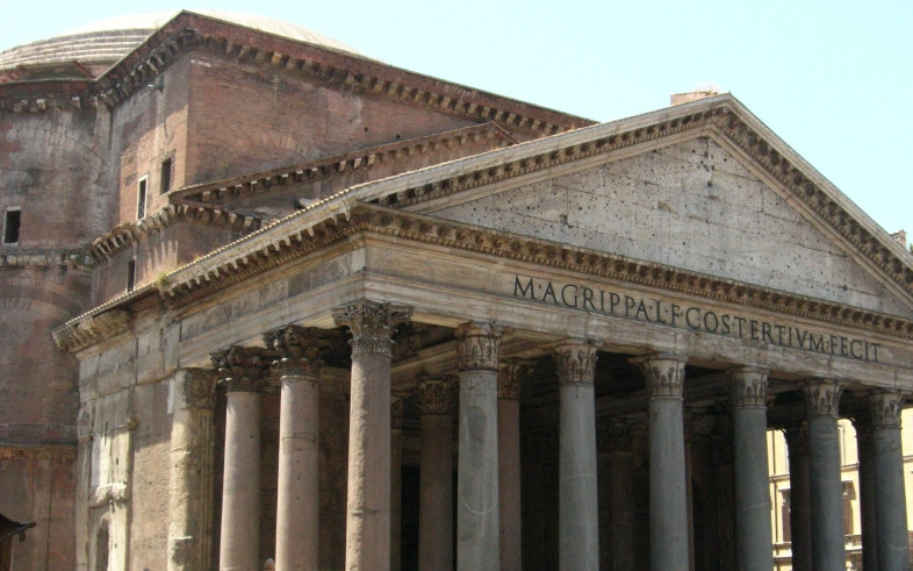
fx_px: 1368
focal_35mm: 55
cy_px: 319
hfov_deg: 36.9
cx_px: 453
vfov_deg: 23.5
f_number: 5.4
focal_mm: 10.6
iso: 400
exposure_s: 1/625
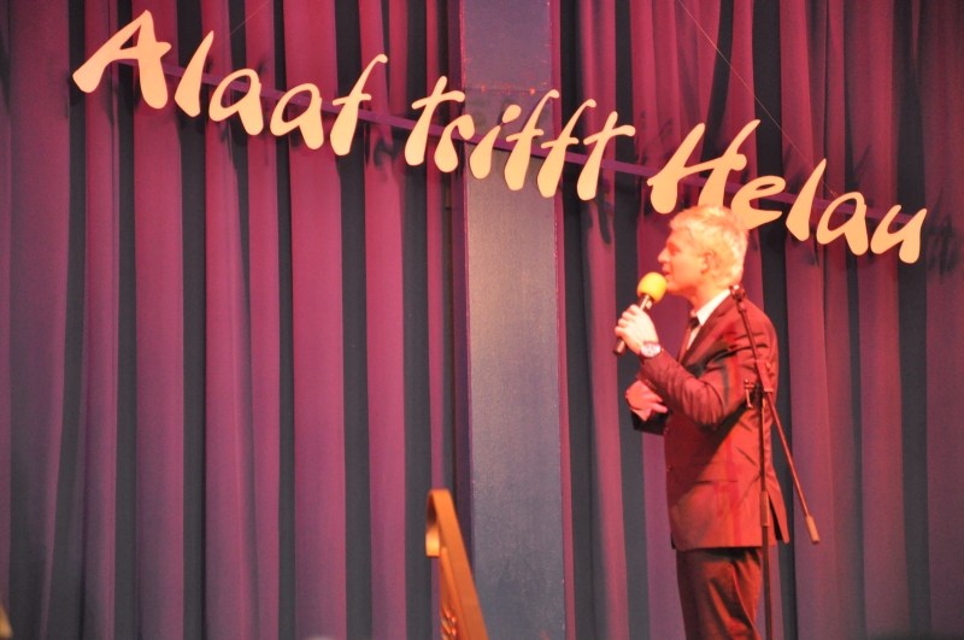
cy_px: 320
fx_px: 3610
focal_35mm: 135
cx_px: 482
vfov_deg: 10.1
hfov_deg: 15.2
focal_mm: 90
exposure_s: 1/60
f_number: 5.6
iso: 2000
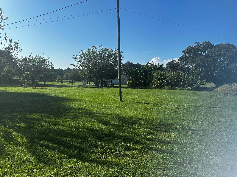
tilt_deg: -3.5
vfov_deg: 56.8
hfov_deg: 71.6
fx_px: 164
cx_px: 118
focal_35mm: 24
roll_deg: -0.8
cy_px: 88
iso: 80
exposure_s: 1/4184
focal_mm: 6.86
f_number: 1.78
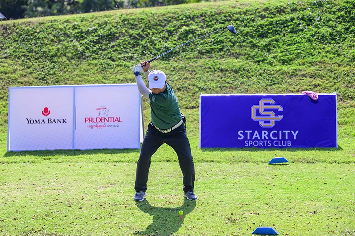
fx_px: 1035
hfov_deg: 19.5
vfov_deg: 13.0
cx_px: 178
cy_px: 118
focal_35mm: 105
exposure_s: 1/10000
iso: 640
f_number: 2.8
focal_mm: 105
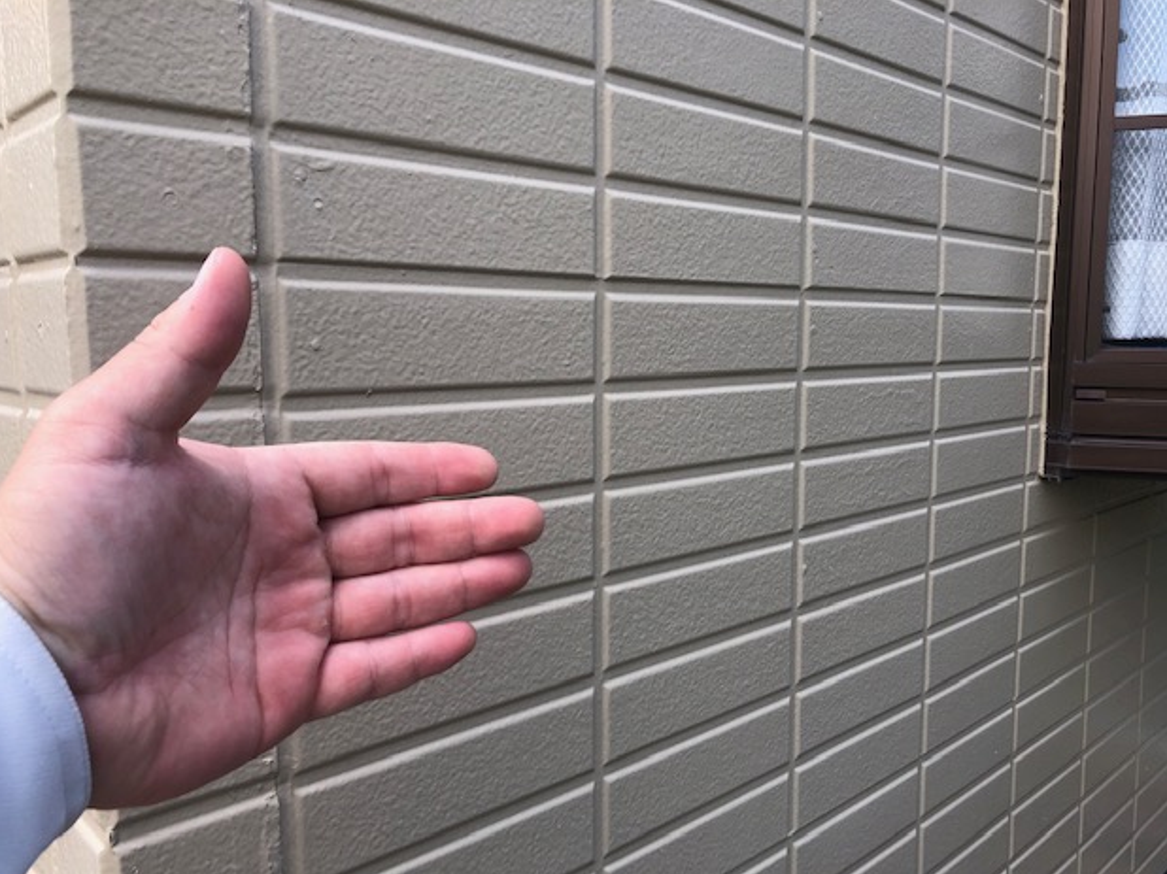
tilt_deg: -8.1
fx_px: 977
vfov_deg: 48.2
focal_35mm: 29
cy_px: 451
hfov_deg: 61.7
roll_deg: +0.7
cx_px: 597
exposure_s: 1/426
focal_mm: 3.99
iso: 20
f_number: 1.8
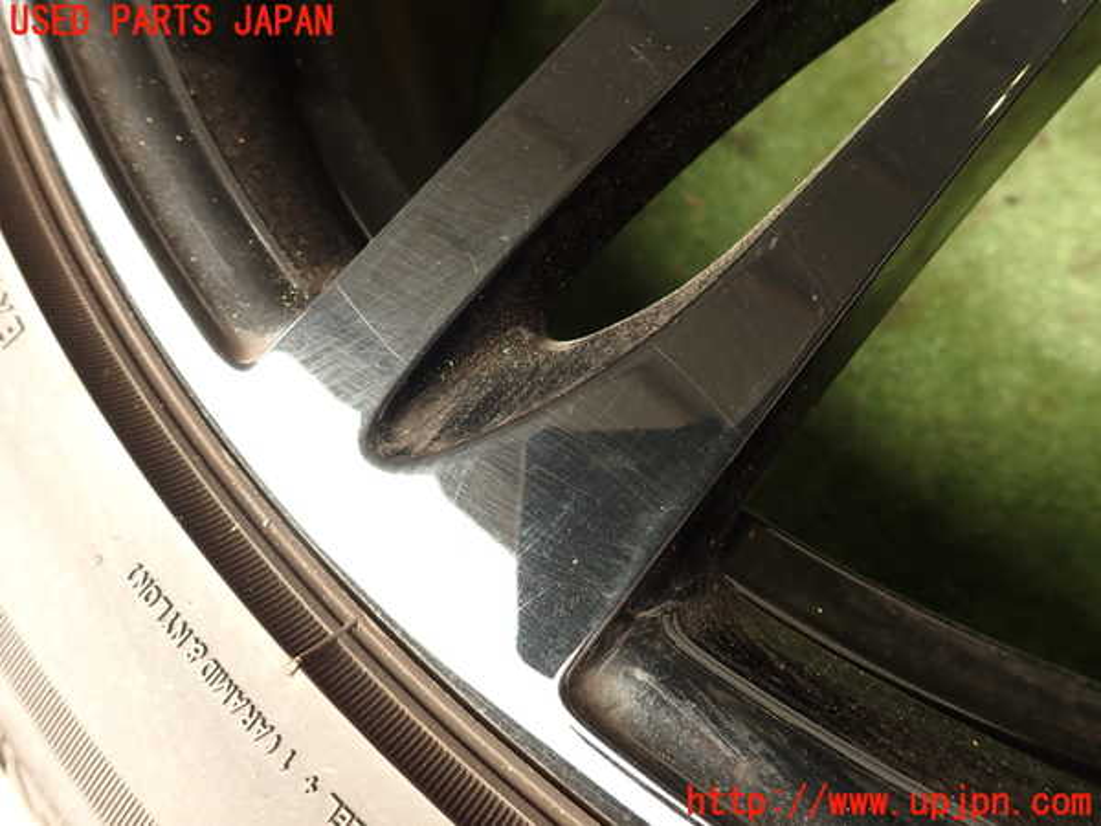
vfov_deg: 54.9
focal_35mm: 25
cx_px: 550
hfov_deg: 69.4
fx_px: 795
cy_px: 413
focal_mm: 4.5
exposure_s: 1/60
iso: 100
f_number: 2.8
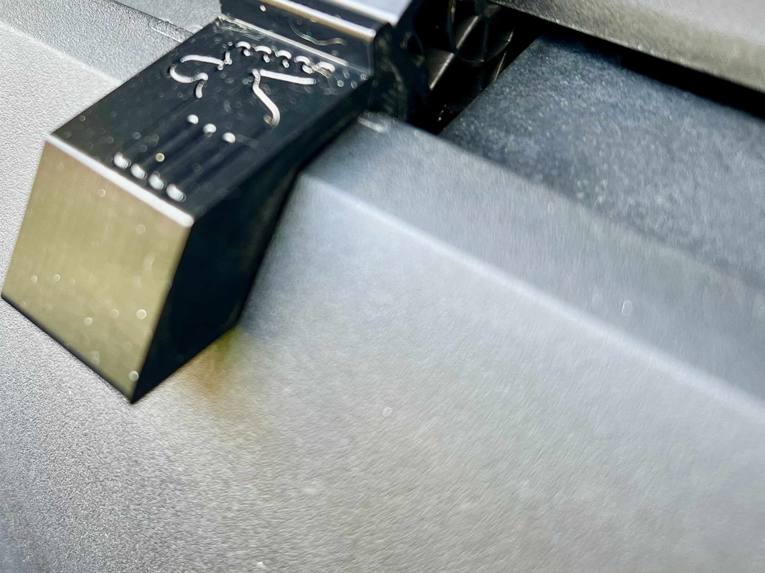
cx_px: 211
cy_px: 214
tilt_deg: -37.0
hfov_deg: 46.5
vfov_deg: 36.6
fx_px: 862
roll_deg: +0.7
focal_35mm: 39
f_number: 1.5
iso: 125
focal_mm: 5.7
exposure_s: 1/97
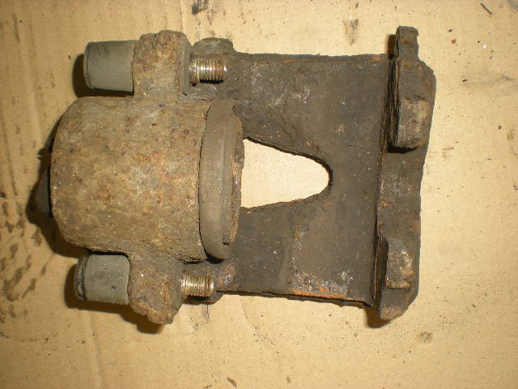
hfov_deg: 49.0
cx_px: 259
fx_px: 569
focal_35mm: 38
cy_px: 194
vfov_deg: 37.7
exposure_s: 1/60
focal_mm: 6.3
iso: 85
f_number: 4.6
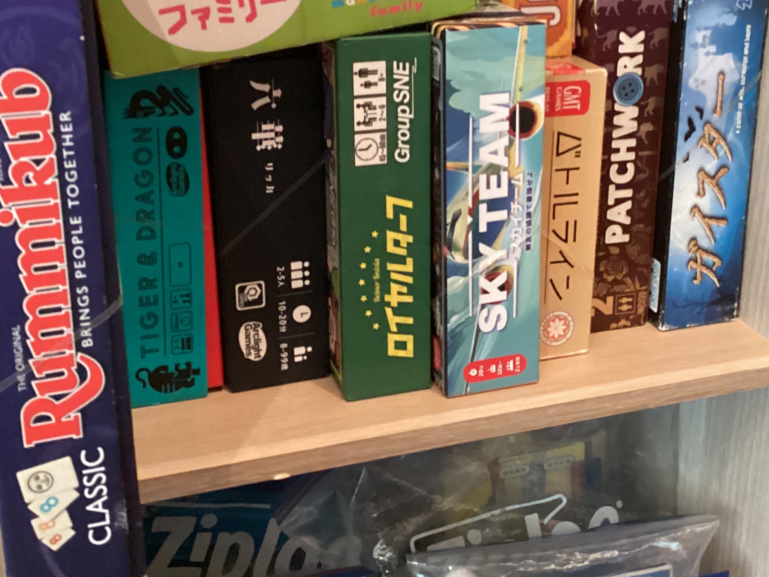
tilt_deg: -15.7
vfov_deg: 28.2
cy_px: 147
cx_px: 470
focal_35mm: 51
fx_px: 1133
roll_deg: -1.1
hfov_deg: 37.3
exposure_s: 1/24
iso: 640
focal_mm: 3.3
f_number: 2.4
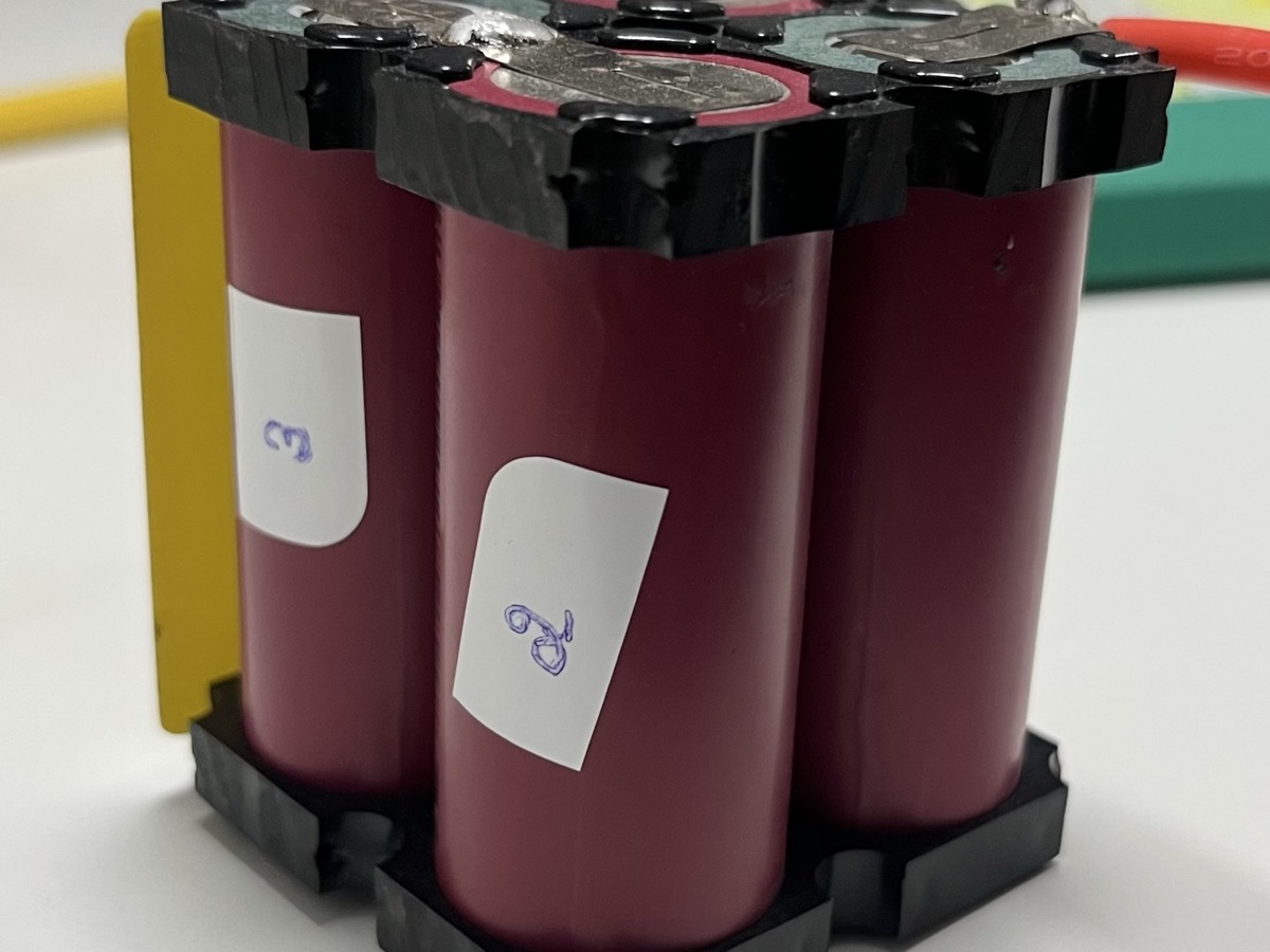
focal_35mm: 26
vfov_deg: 53.1
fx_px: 954
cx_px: 635
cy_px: 476
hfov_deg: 67.3
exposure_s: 1/50
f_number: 1.6
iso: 80
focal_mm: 5.1
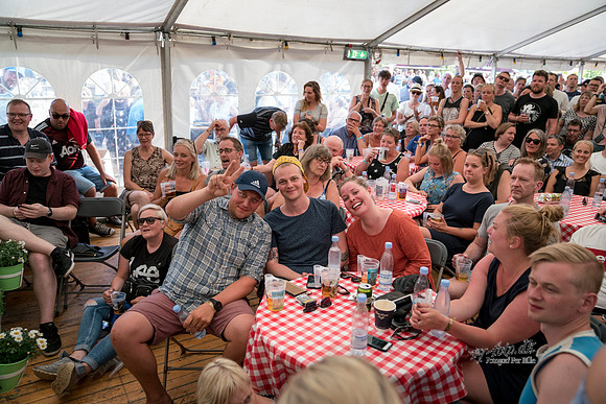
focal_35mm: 27
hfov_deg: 67.4
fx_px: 455
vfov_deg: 48.0
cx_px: 303
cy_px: 202
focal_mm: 27
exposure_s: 1/1000
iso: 2000
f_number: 2.8
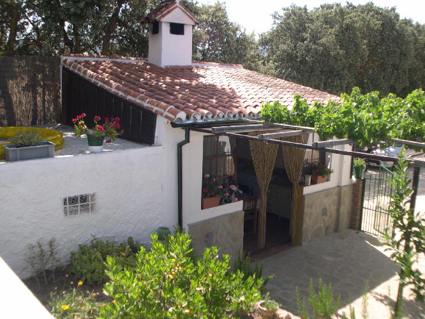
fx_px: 639
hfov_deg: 36.8
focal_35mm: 52
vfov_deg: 28.1
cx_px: 212
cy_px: 160
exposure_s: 1/450
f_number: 3.2
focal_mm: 11.1
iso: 100
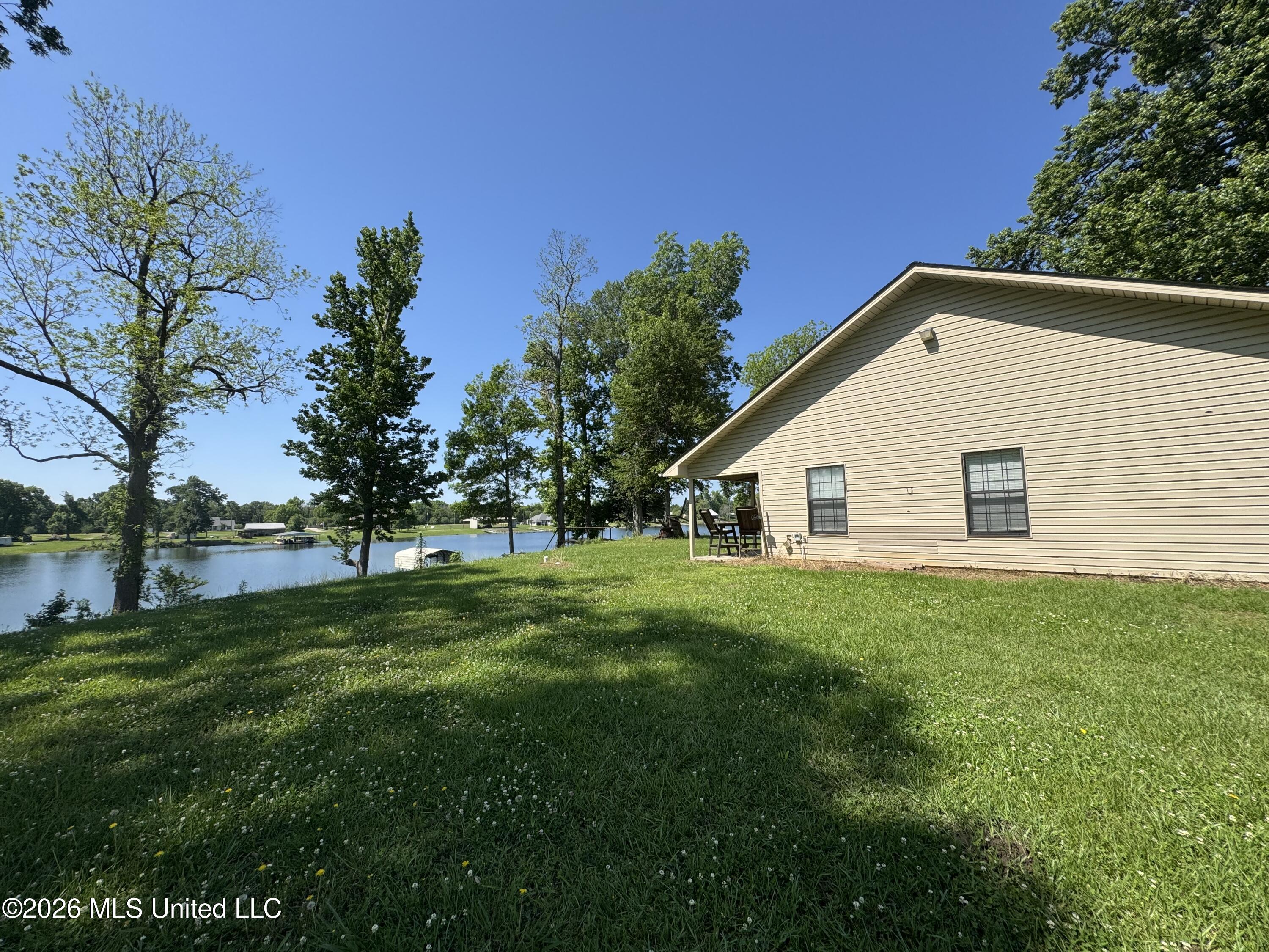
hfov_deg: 102.1
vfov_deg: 85.7
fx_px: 513
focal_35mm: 14
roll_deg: +1.0
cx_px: 634
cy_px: 476
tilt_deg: +4.5
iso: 50
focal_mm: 2.22
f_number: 2.2
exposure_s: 1/1449
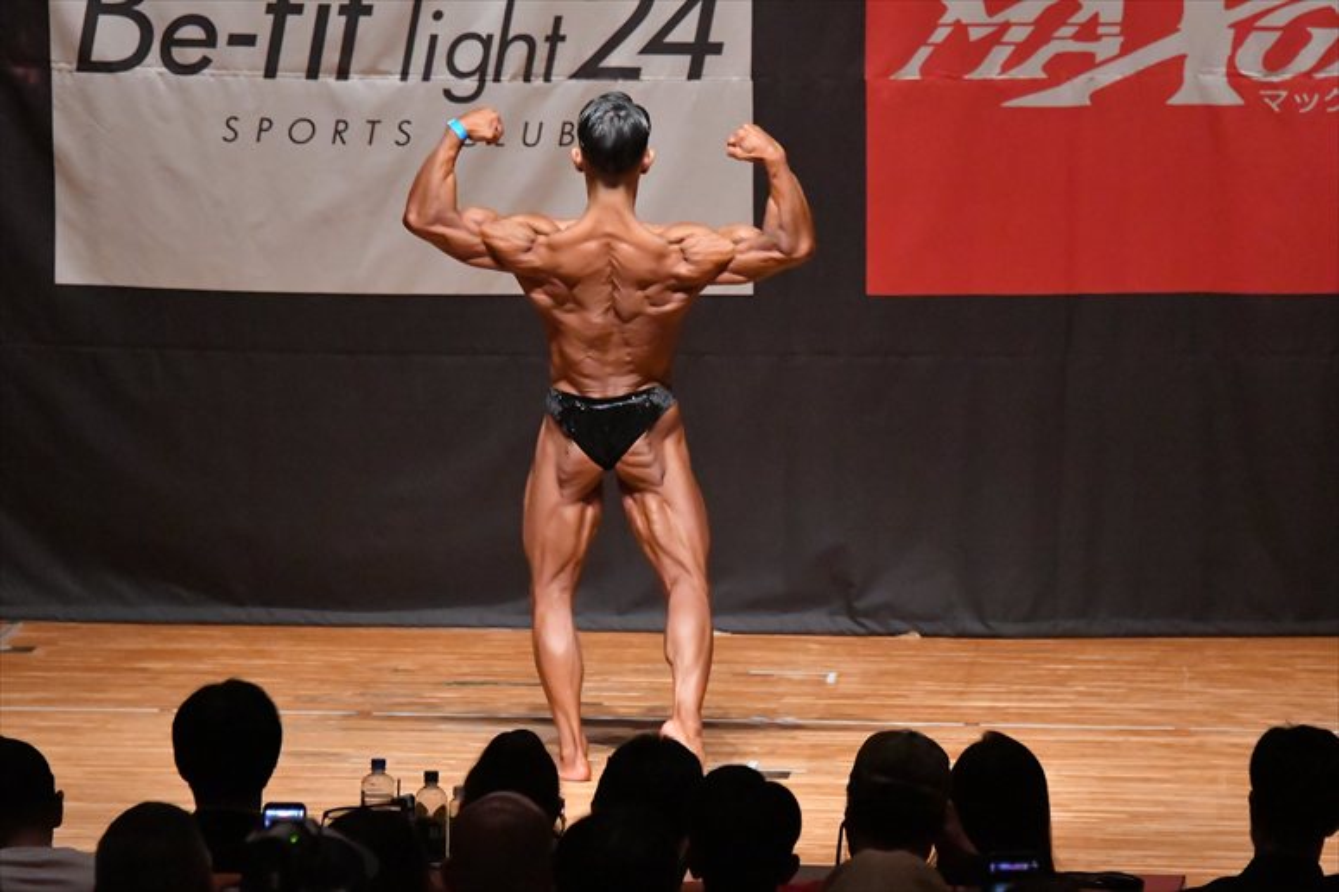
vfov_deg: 5.4
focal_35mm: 255
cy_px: 446
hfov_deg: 8.1
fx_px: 9480
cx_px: 670
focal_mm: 170
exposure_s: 1/400
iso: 12800
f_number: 5.6
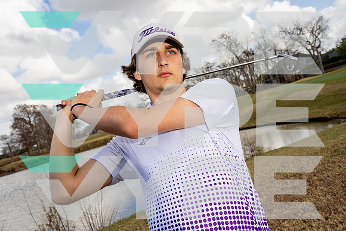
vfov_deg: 38.9
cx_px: 173
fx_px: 327
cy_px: 116
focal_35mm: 34
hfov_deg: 55.8
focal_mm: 34
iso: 100
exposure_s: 1/250
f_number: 8
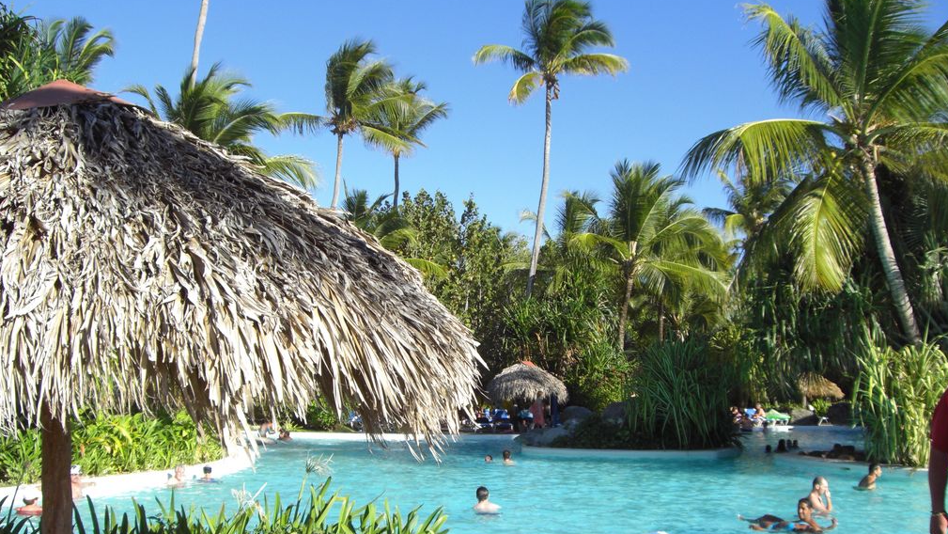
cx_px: 477
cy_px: 302
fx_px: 1056
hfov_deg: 48.3
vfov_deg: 28.3
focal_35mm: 42
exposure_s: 1/800
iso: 64
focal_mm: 6.2
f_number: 2.7
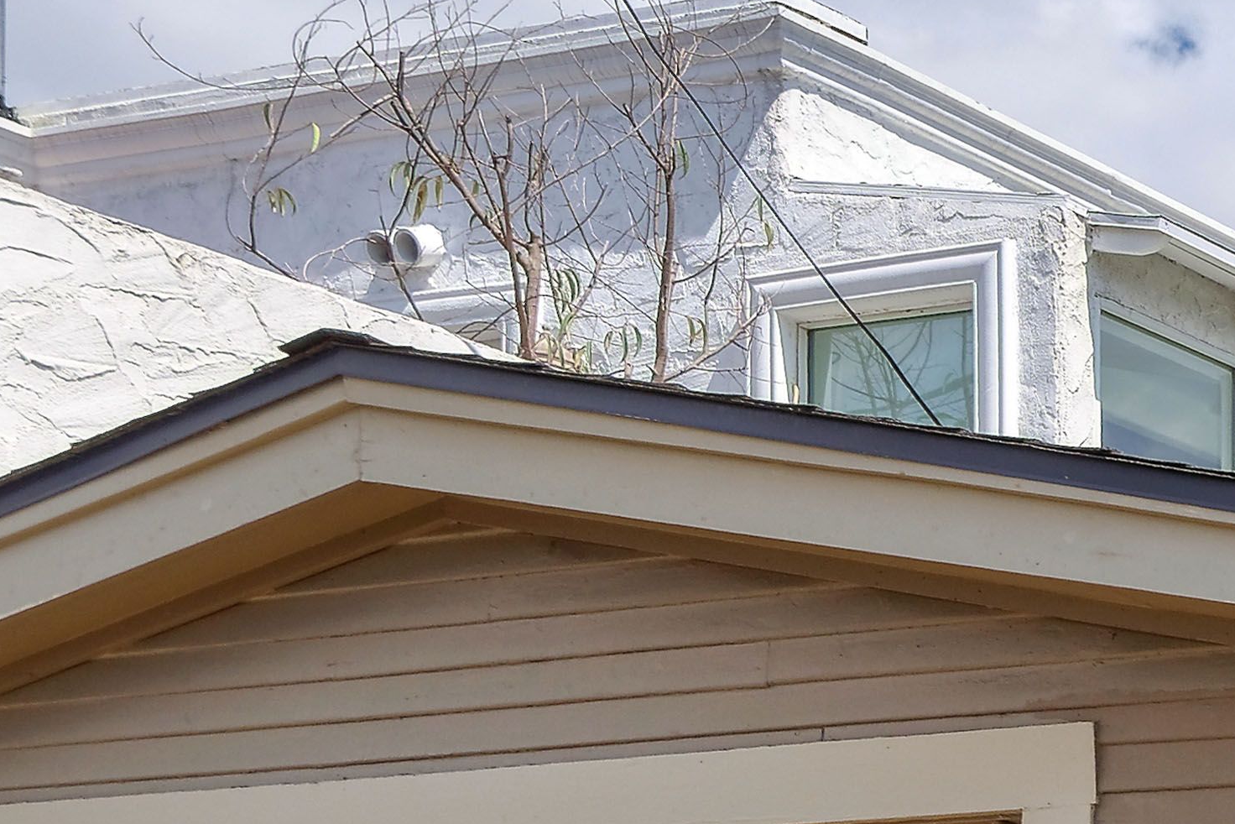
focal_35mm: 95
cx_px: 2588
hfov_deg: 15.9
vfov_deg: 13.0
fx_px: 3259
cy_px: 1517
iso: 100
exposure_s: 1/800
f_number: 5.6
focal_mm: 19
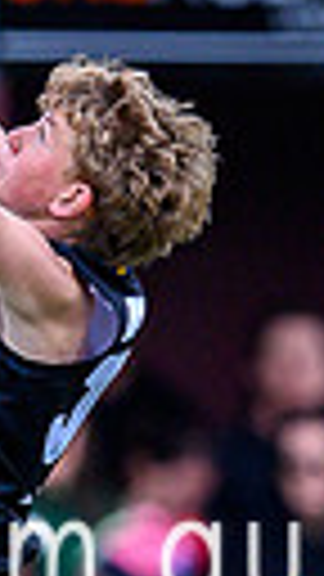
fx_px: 60482
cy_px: 471
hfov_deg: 0.3
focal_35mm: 3960
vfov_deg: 0.5
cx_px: 11
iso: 560
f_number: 4
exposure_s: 1/1250
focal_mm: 500
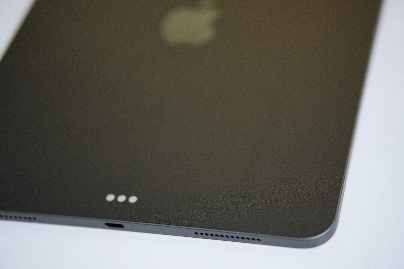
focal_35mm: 75
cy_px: 134
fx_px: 841
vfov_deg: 18.2
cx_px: 202
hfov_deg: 27.0
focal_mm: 50
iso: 3200
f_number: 1.8
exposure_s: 1/200
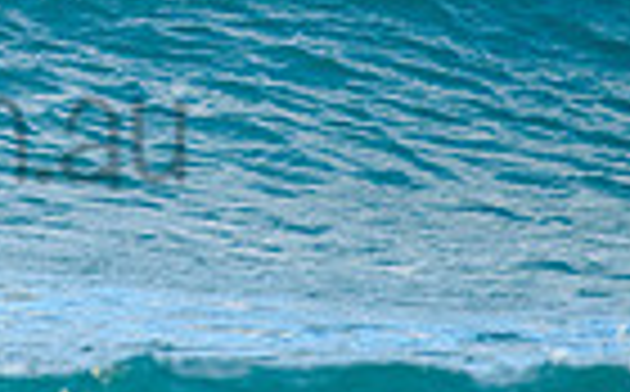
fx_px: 44552
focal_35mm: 2599
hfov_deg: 0.8
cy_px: -16
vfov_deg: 0.5
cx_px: -258
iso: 450
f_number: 5.6
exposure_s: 1/2000
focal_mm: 500
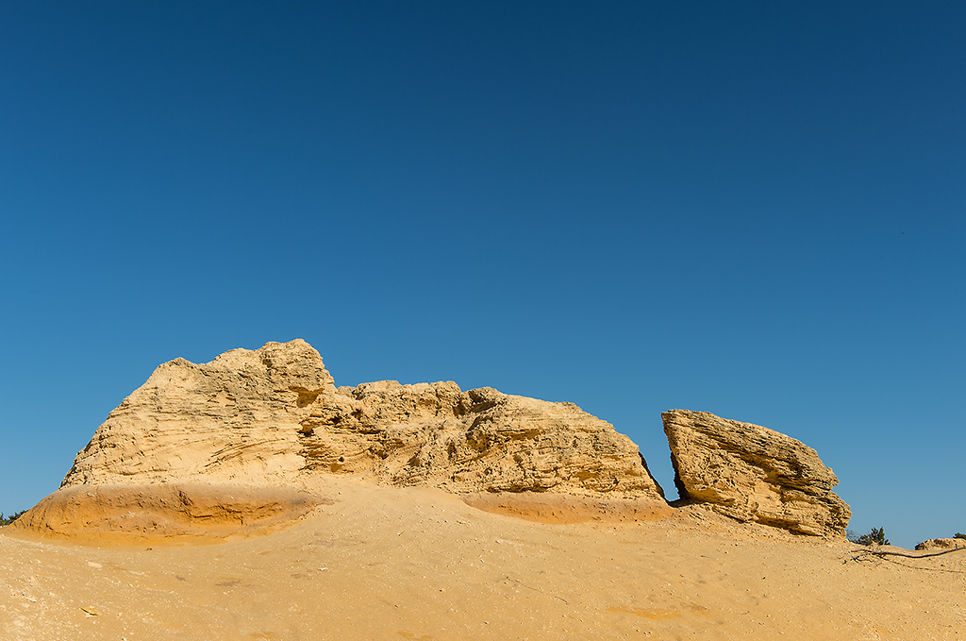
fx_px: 964
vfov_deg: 36.7
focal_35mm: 36
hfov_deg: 53.2
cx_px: 483
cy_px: 320
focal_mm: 36
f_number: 14
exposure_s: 1/250
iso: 100
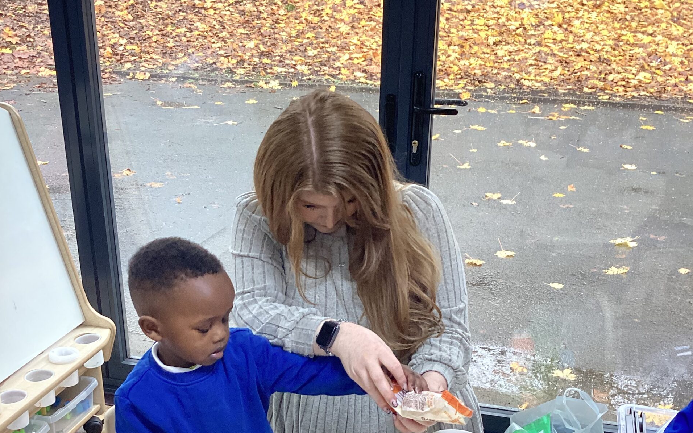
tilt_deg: -27.1
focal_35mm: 44
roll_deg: -1.7
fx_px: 831
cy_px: 375
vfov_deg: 28.3
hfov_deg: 45.3
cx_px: 346
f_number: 2.4
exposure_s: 1/50
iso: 100
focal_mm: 3.3
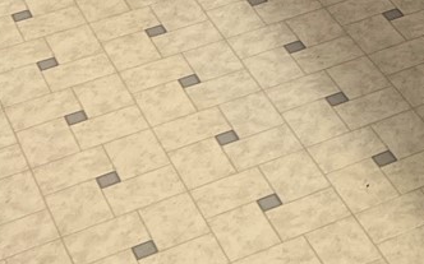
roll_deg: +0.4
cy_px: -316
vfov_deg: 9.1
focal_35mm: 133
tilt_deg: -20.8
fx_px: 1536
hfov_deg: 14.7
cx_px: 627
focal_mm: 5.7
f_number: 1.5
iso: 125
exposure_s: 1/120
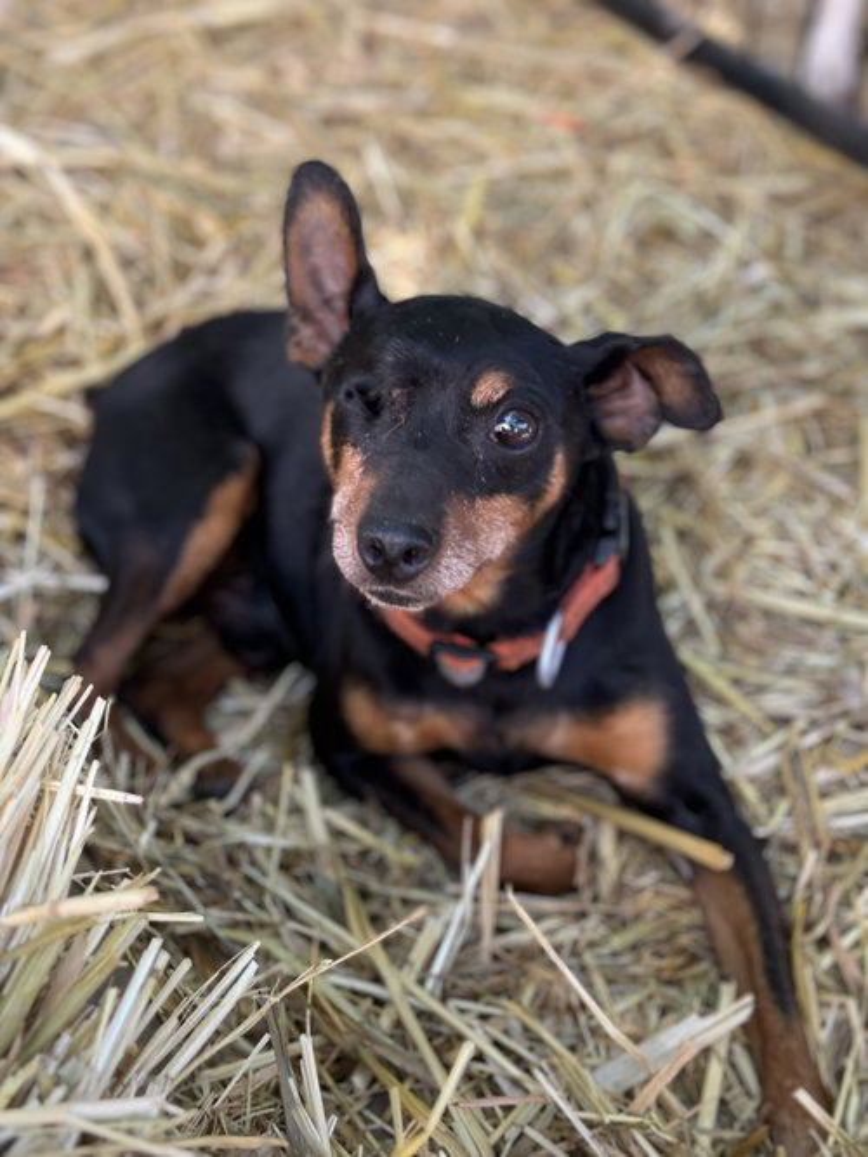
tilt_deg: -41.2
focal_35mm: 48
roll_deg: -1.3
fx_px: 1605
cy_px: 578
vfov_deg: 39.7
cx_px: 434
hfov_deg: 30.3
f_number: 1.78
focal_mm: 6.76
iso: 100
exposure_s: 1/80
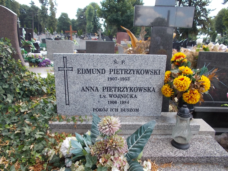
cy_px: 86
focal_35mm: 26
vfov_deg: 53.1
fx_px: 171
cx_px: 114
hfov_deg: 67.3
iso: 80
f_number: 3.2
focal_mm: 4.6
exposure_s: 1/160
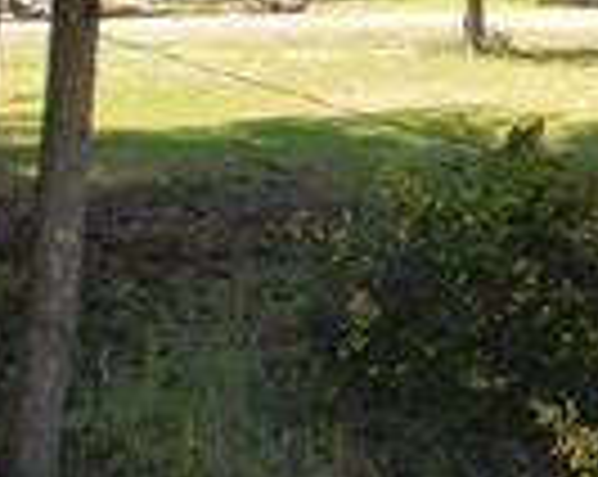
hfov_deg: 9.3
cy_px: -94
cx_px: 1879
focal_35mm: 159
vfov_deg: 9.6
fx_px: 2810
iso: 100
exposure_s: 1/640
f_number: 2.8
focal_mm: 8.38
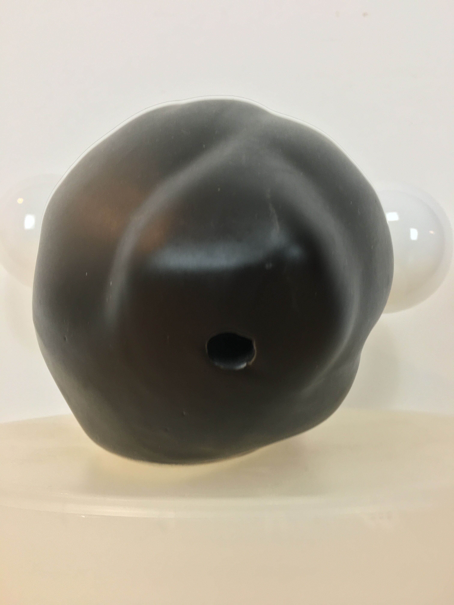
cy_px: 302
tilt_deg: +6.8
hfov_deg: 48.2
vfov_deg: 61.7
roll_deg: +1.4
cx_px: 227
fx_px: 507
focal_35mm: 29
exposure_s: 1/33
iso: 50
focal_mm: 4.15
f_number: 2.2
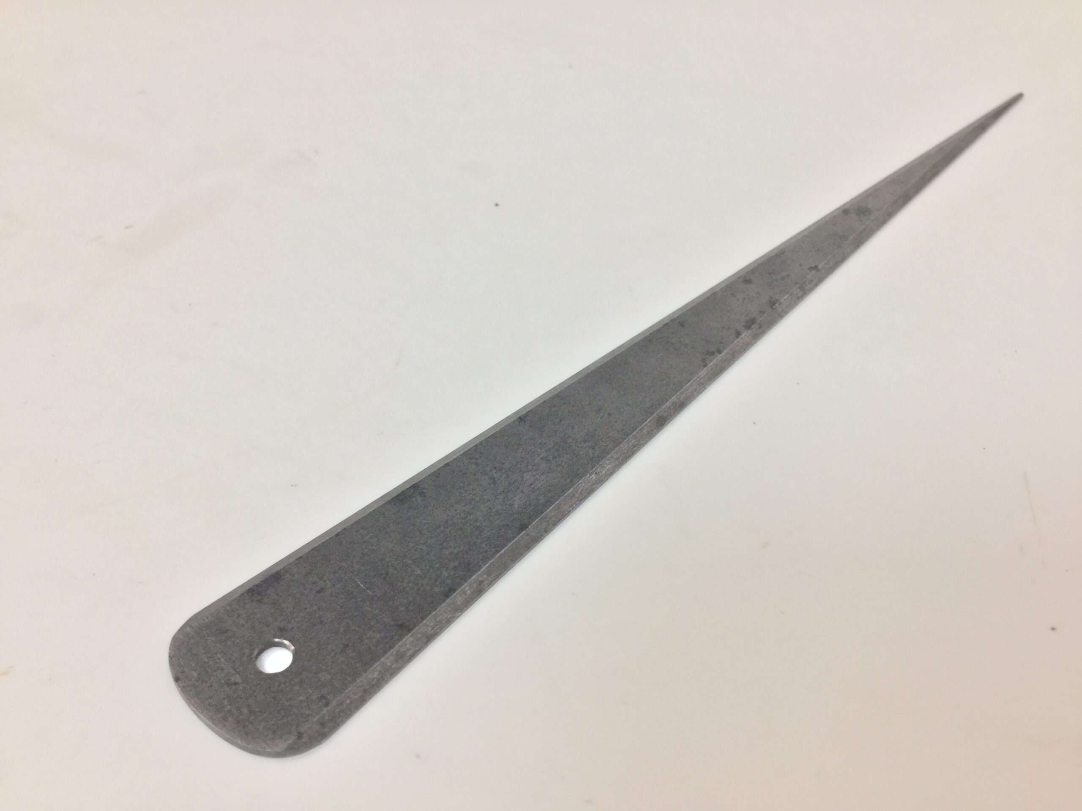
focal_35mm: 31
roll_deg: -5.9
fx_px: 969
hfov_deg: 58.4
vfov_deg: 45.4
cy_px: 406
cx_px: 541
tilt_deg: -43.9
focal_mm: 3.3
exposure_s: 1/33
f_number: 2.4
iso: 32
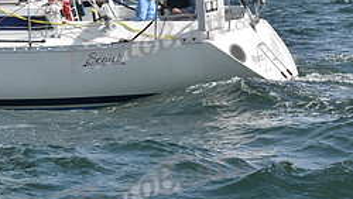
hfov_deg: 12.5
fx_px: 1592
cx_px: -6
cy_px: -15
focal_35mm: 170
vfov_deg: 7.1
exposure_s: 1/1000
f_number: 7.1
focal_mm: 70
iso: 200
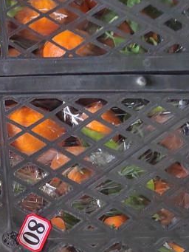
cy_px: 176
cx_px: -32
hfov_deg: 19.4
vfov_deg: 26.8
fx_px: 524
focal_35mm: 72
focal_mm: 5.52
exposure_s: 1/100
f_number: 1.9
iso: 294
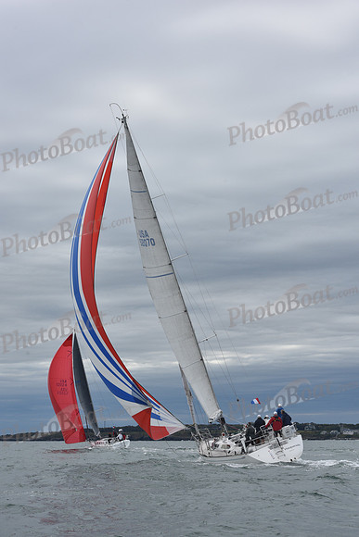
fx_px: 1046
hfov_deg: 19.5
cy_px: 268
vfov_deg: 28.8
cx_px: 180
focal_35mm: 70
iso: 320
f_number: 10
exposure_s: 1/1000
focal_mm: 70
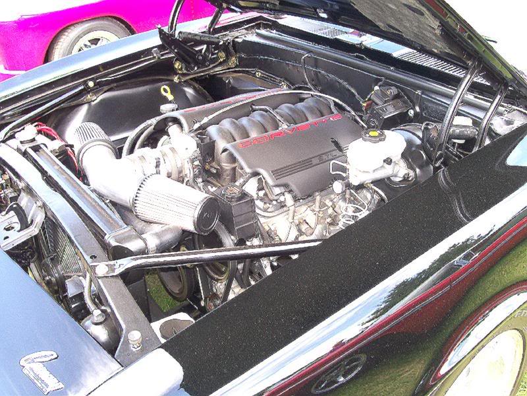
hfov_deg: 51.4
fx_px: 548
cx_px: 264
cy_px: 198
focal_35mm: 36
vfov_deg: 39.7
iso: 80
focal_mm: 6
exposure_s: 1/64
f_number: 2.7
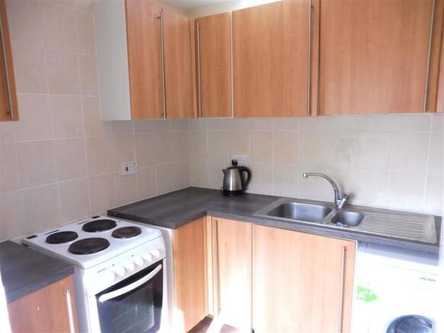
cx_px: 222
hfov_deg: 71.6
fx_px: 308
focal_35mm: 24
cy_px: 166
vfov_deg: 56.8
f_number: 3.3
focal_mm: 4.3
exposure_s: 1/60
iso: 200
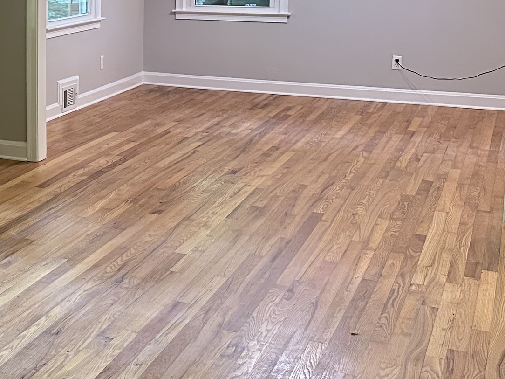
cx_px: -117
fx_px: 992
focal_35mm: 68
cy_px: 45
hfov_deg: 25.4
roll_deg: +0.6
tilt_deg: -6.3
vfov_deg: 21.2
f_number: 1.78
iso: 500
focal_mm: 6.86
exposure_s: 1/60
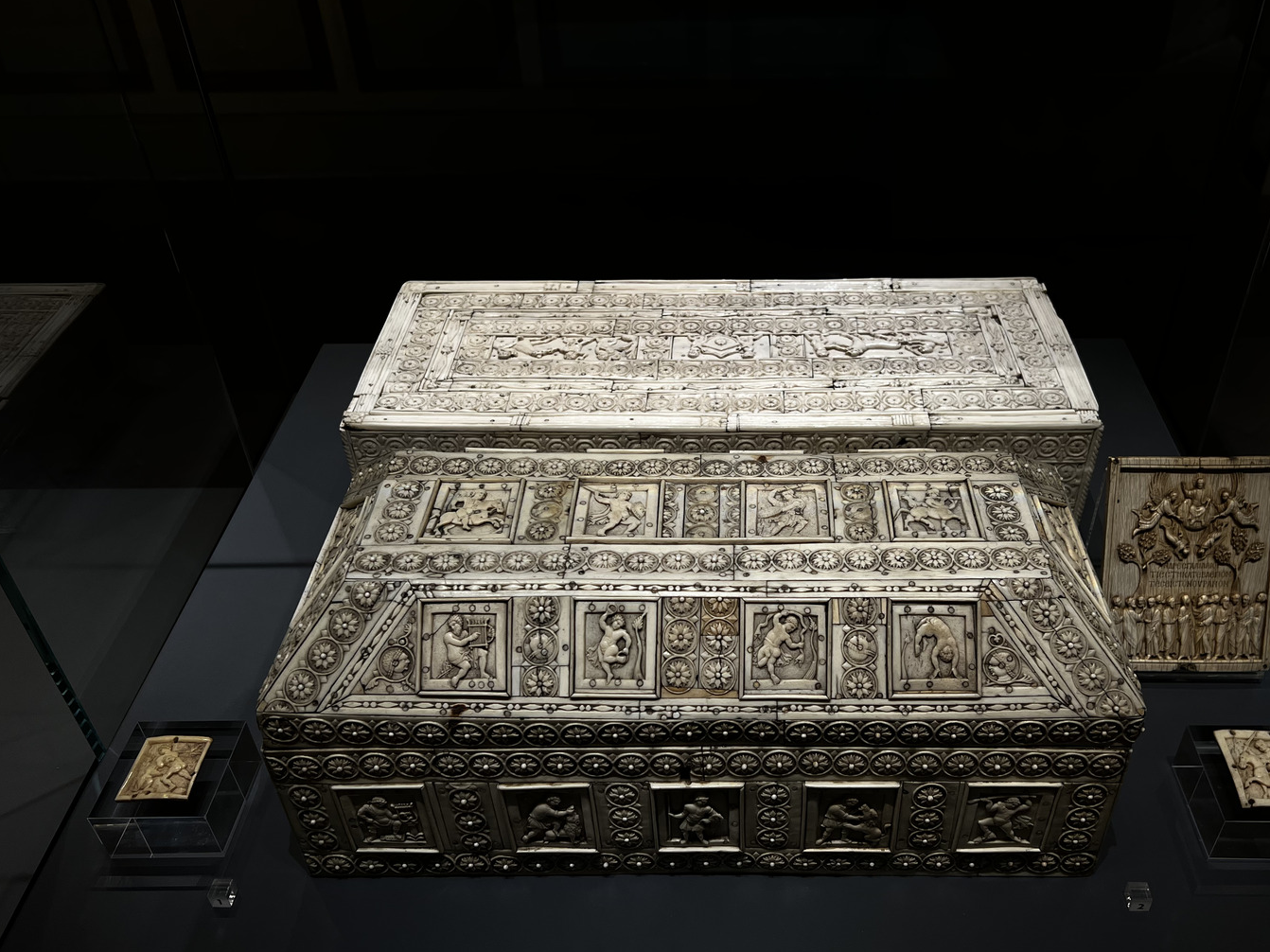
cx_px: 720
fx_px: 1137
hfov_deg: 58.2
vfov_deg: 45.3
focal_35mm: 31
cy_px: 546
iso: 80
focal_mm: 5.7
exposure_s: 1/71
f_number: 1.5
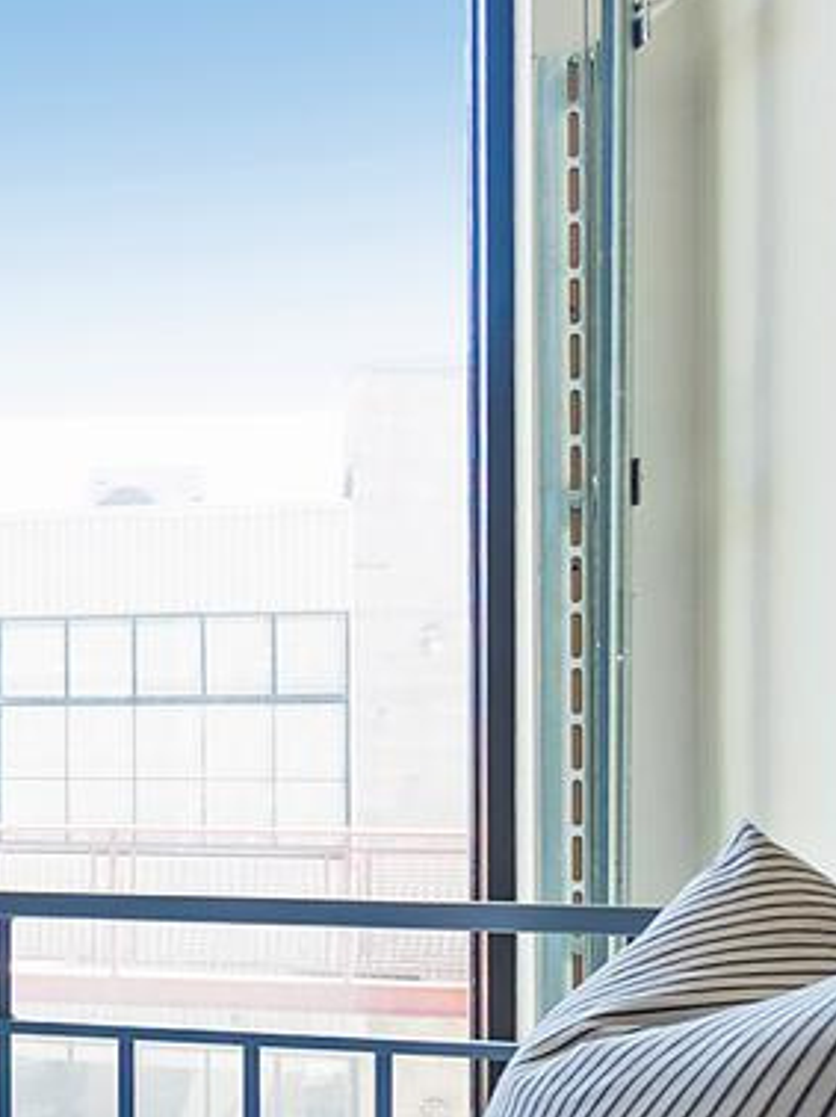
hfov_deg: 14.8
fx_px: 1966
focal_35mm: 61
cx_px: -1173
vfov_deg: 31.3
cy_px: 801
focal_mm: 16
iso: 160
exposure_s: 1/20
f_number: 7.1
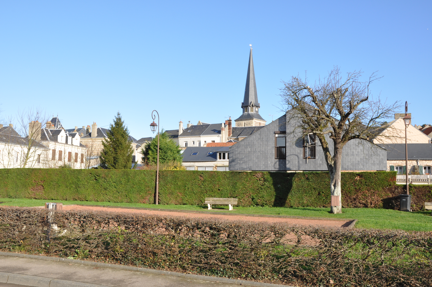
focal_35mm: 36
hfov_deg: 53.2
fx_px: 431
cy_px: 144
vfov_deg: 36.8
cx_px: 216
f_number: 13
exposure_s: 1/160
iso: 320
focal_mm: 24
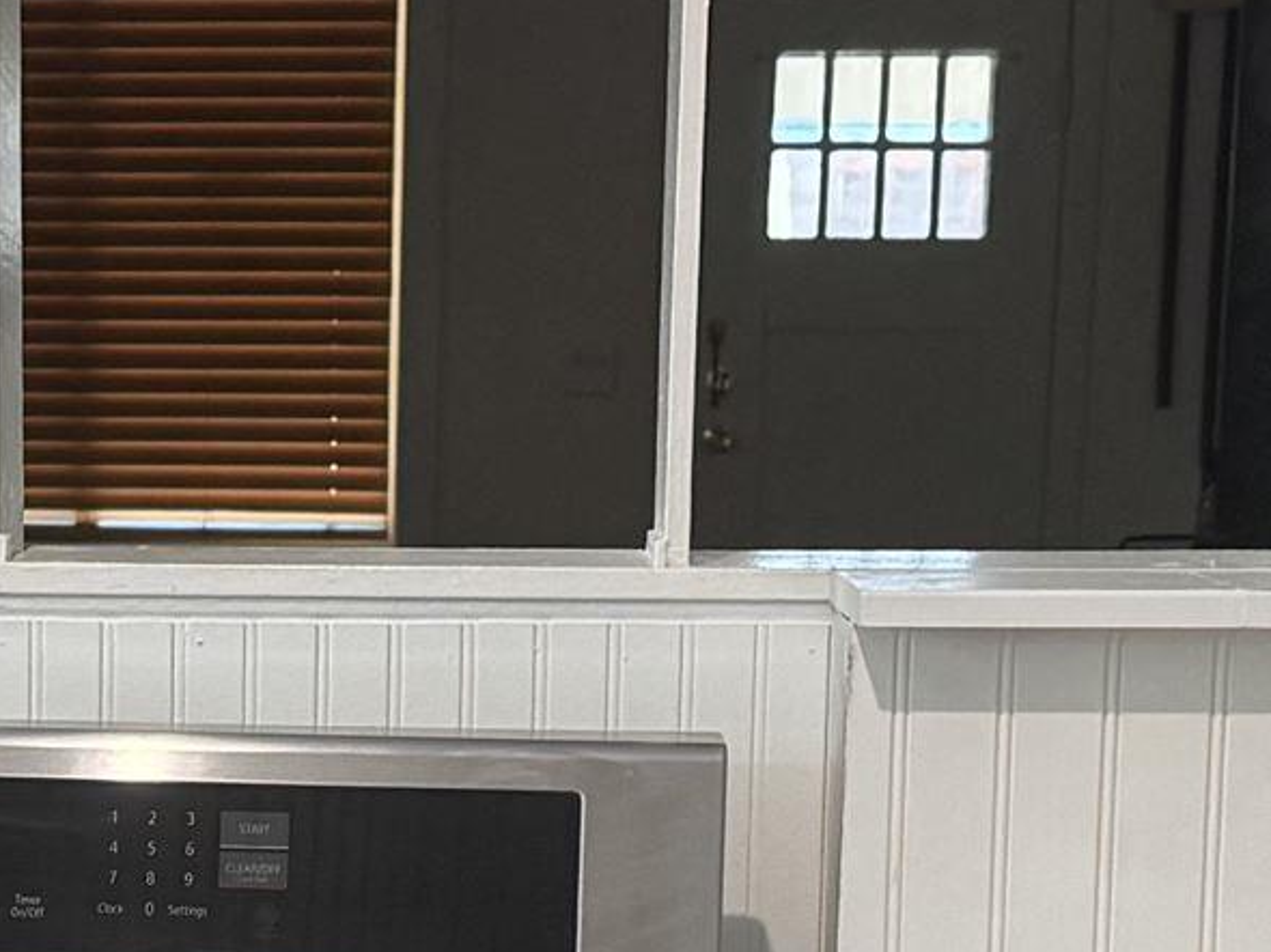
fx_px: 4588
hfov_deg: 15.6
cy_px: 1077
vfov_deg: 11.7
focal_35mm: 125
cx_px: 82
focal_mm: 6.76
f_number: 1.78
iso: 250
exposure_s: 1/60
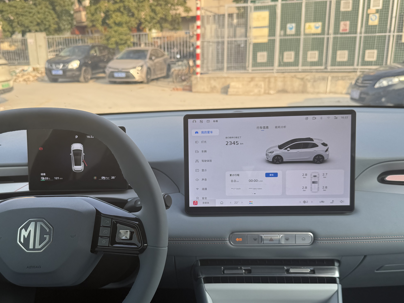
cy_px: 181
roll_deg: +1.5
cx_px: 171
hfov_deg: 52.4
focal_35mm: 35
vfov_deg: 40.5
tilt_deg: -16.2
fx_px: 408
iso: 80
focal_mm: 6.76
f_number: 1.78
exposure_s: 1/571
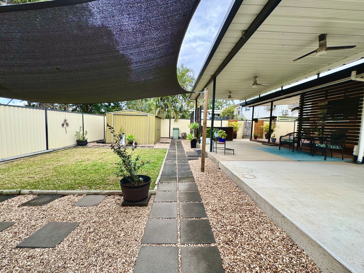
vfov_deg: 85.7
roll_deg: -1.7
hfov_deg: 102.1
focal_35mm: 14
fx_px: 147
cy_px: 136
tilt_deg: -3.7
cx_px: 182
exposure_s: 1/120
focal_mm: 2.22
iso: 40
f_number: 2.2
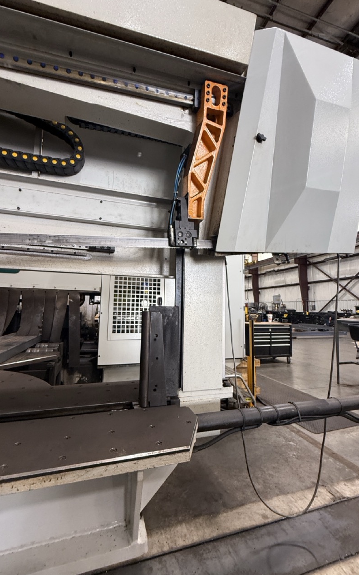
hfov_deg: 74.7
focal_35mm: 15
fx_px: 235
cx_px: 172
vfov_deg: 101.5
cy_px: 286
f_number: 2.2
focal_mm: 2.22
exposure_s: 1/99
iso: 200
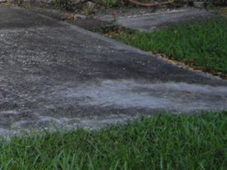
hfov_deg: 11.8
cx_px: -168
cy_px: -172
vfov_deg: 8.9
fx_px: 1022
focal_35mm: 156
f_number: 2.8
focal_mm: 7.9
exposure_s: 1/200
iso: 100
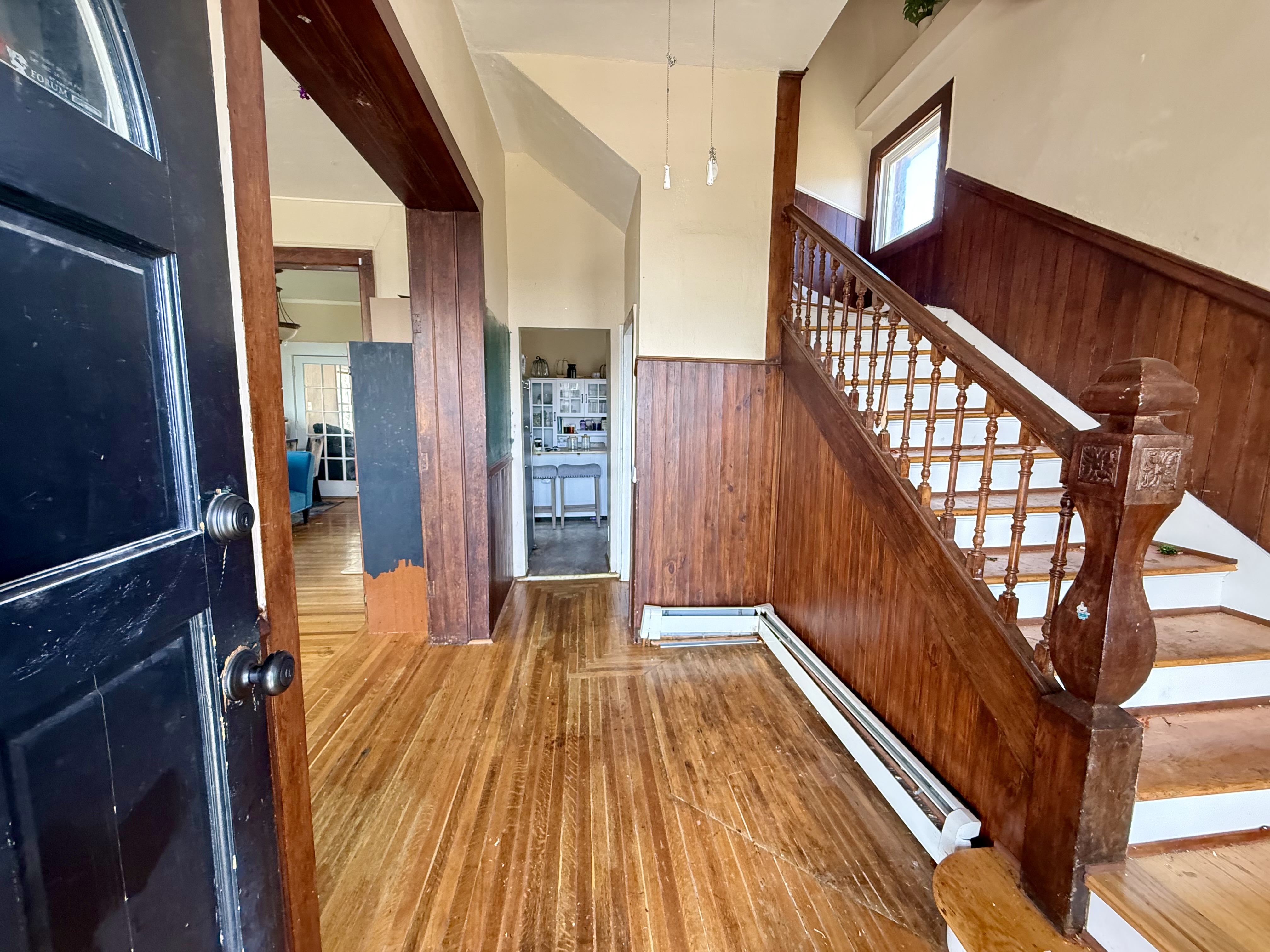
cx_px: 635
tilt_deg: -6.6
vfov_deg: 85.7
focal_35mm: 14
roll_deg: +0.1
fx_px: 514
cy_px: 476
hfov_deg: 102.1
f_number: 2.2
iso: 500
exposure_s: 1/60
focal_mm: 2.22
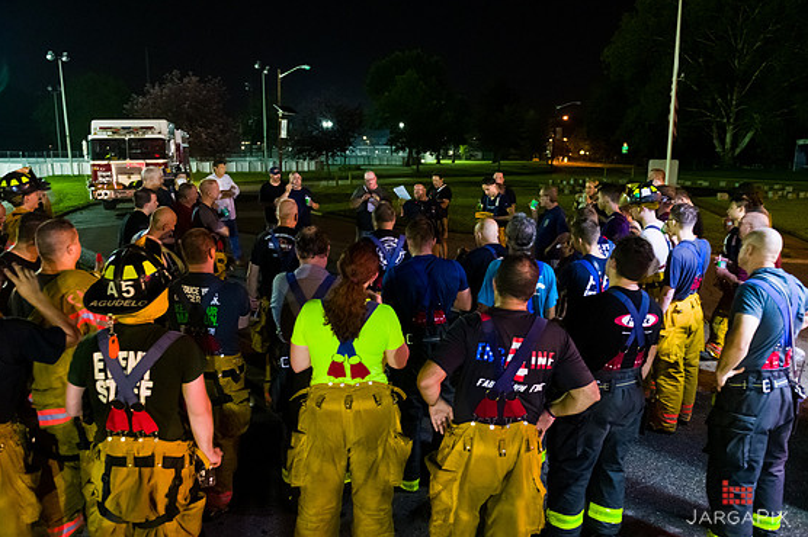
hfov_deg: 69.4
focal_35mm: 26
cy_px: 265
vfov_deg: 49.5
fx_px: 583
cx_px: 420
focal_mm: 24
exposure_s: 1/50
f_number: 3.2
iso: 6400
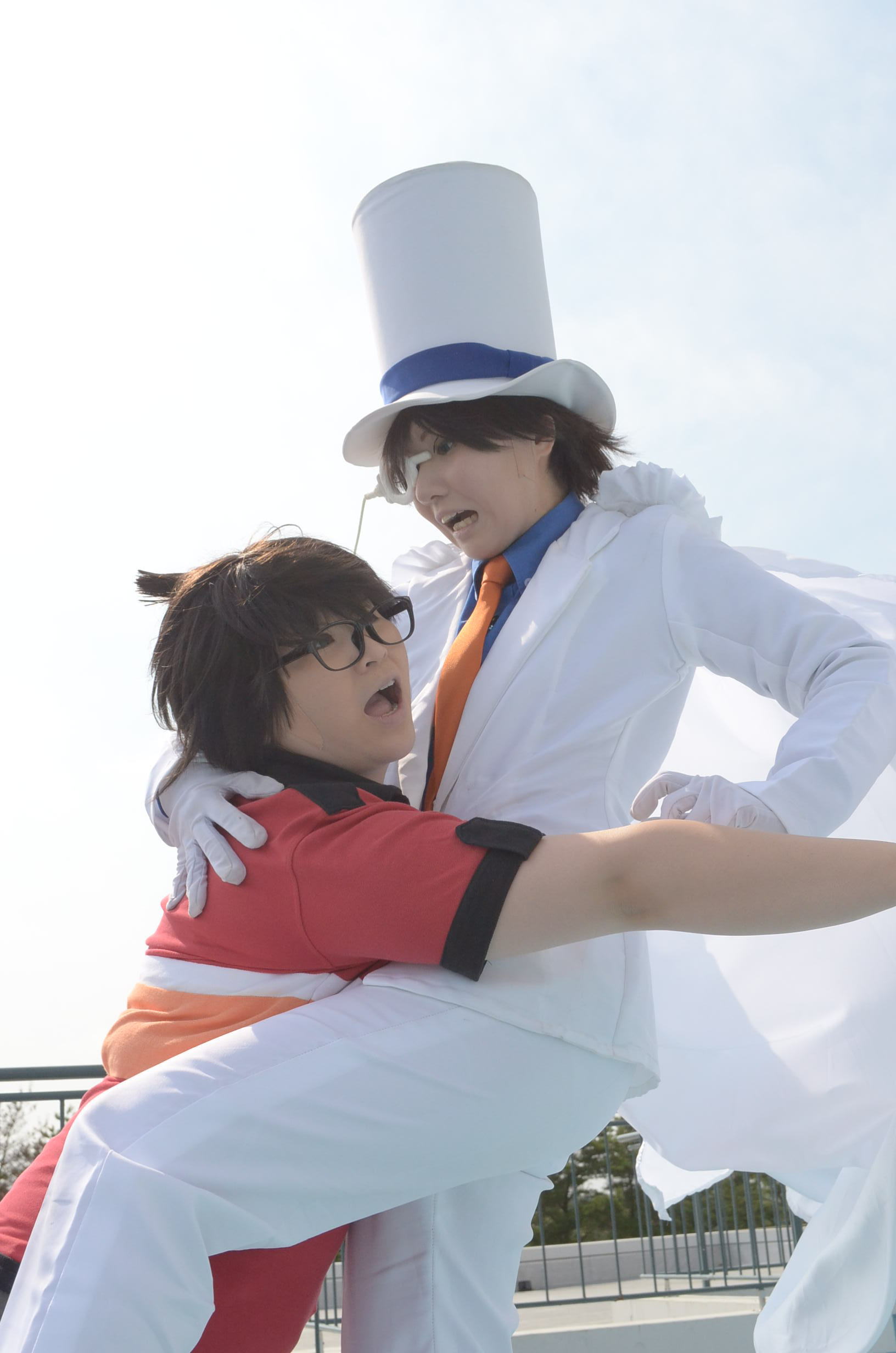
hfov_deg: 29.7
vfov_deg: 43.7
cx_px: 448
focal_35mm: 45
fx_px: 1687
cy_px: 676
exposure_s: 1/1600
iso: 1000
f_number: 9
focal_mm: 30
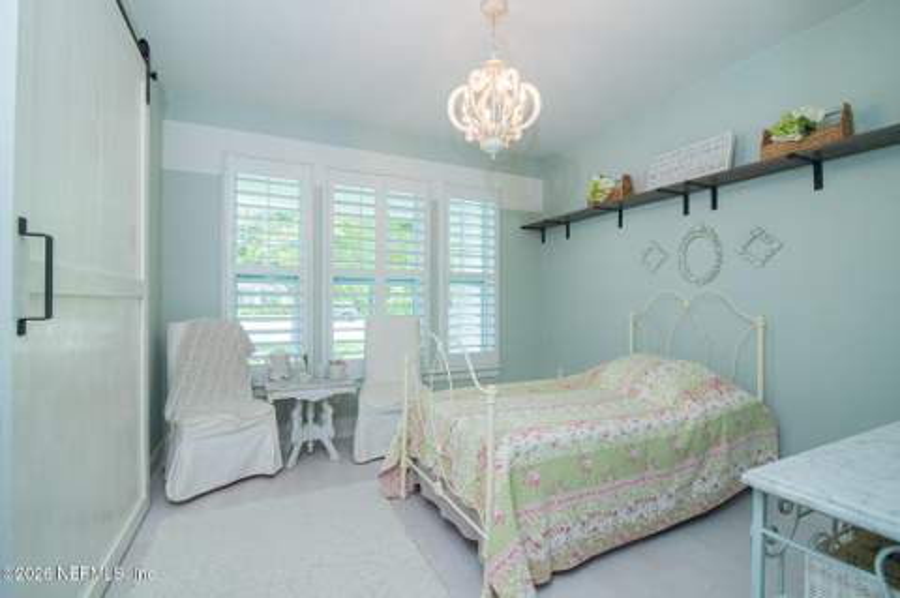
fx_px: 400
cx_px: 450
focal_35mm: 16
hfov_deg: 96.8
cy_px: 299
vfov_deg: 73.6
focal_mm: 16
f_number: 8
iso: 250
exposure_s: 1/40
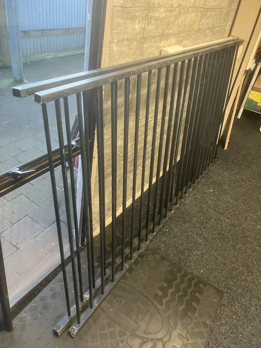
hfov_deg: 49.7
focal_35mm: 28
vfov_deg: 63.4
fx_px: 281
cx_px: 130
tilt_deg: -32.0
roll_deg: -10.6
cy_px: 174
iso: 250
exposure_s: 1/50
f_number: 1.8
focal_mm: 3.99
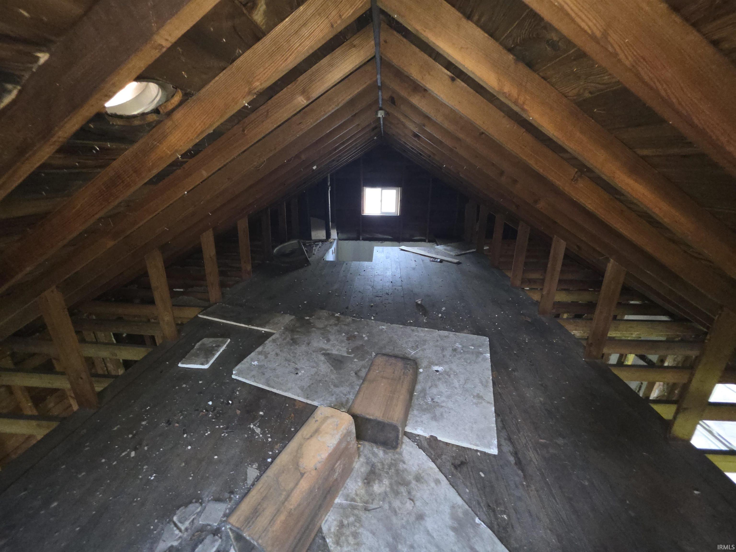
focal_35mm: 13
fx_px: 276
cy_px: 276
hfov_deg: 106.2
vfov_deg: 89.9
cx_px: 368
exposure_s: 1/25.6
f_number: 1.9
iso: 400
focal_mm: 2.2
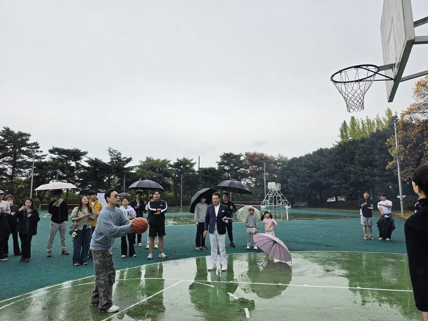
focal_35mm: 23
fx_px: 284
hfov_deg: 73.9
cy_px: 160
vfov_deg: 58.9
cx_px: 214
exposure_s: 1/2510
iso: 64
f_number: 1.4
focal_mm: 6.5
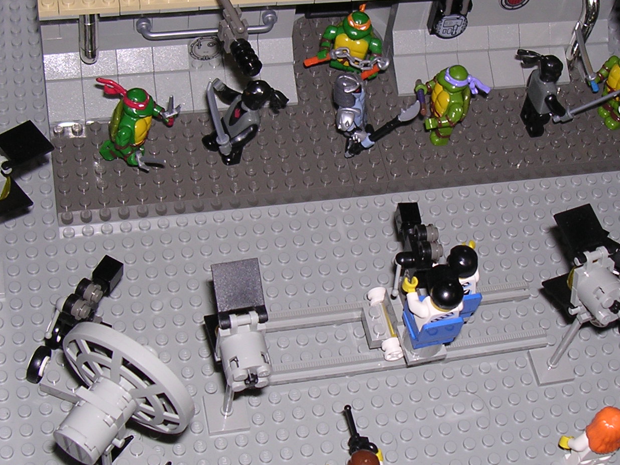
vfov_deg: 23.3
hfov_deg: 30.7
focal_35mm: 63
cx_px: 369
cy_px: 203
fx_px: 1128
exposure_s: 1/60.1
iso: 100
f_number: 2.8
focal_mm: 5.8
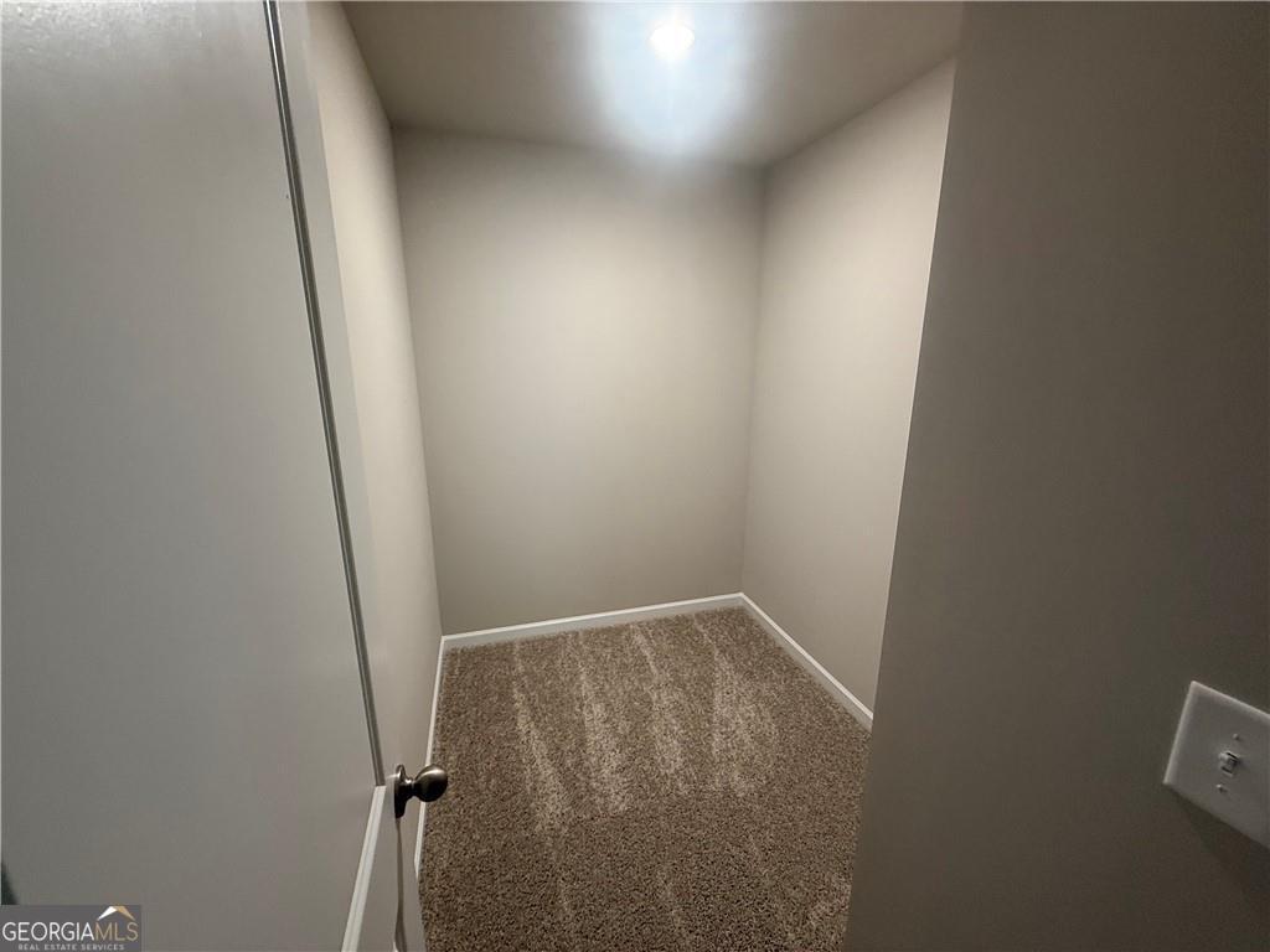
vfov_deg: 85.7
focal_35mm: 14
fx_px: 514
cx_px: 635
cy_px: 476
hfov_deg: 102.1
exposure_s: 1/60
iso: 250
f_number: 2.2
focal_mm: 2.22
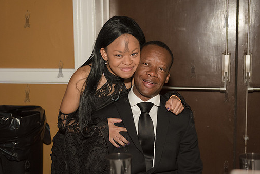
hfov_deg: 31.9
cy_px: 93
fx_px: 455
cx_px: 126
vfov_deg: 21.6
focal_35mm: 63
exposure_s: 1/250
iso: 2000
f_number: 3.5
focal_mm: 55
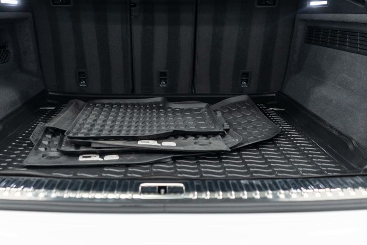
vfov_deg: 31.6
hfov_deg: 46.3
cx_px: 165
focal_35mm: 42
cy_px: 80
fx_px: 428
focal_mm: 28
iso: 800
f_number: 3.2
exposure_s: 1/50
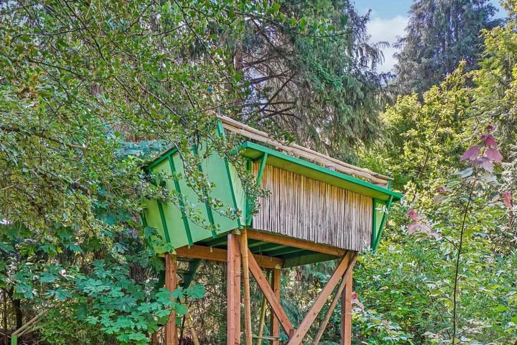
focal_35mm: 33
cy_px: 335
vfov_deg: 36.4
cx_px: 257
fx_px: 474
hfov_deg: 57.2
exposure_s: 1/15
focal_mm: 16
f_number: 8
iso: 400
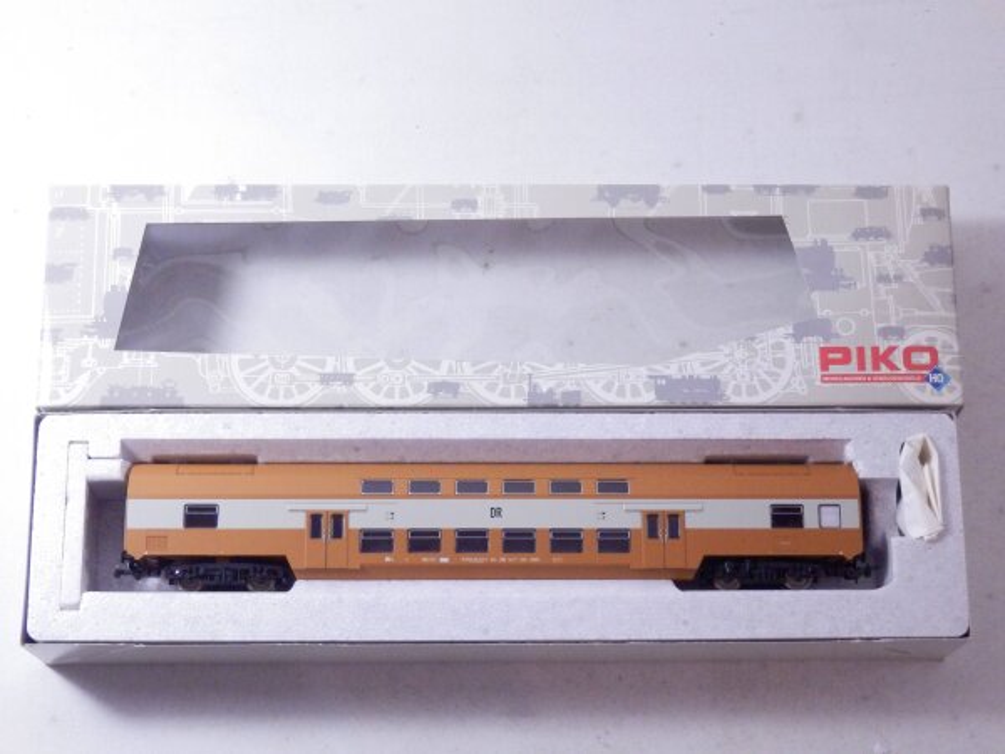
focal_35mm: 66
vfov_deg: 22.3
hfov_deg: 29.4
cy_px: 377
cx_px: 502
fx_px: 1916
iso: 1000
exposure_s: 1/160
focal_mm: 11.9
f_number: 4.4
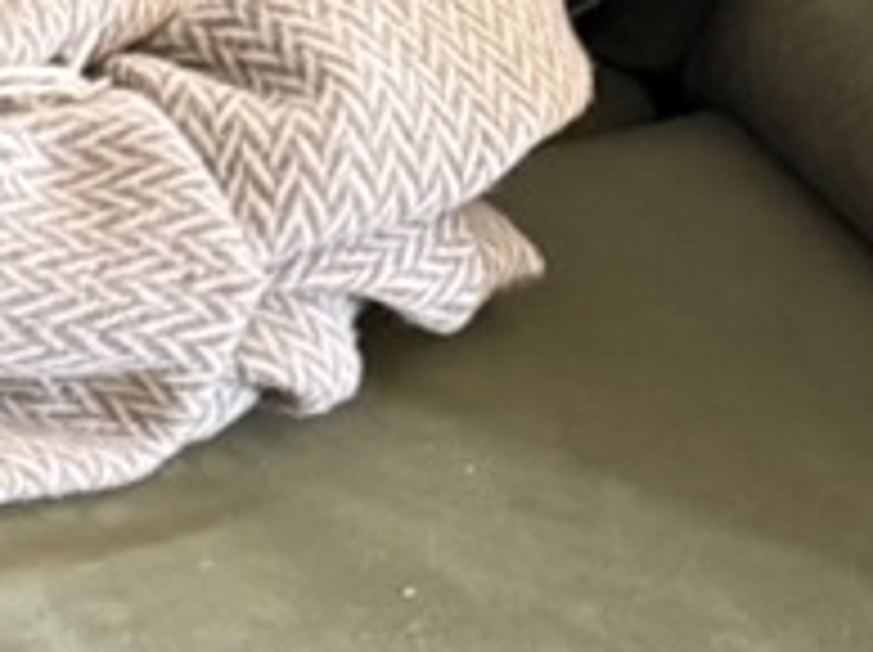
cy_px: 1034
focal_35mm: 127
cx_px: -1053
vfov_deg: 11.1
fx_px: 3199
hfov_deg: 12.8
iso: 640
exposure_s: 1/60
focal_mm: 6.76
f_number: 1.78
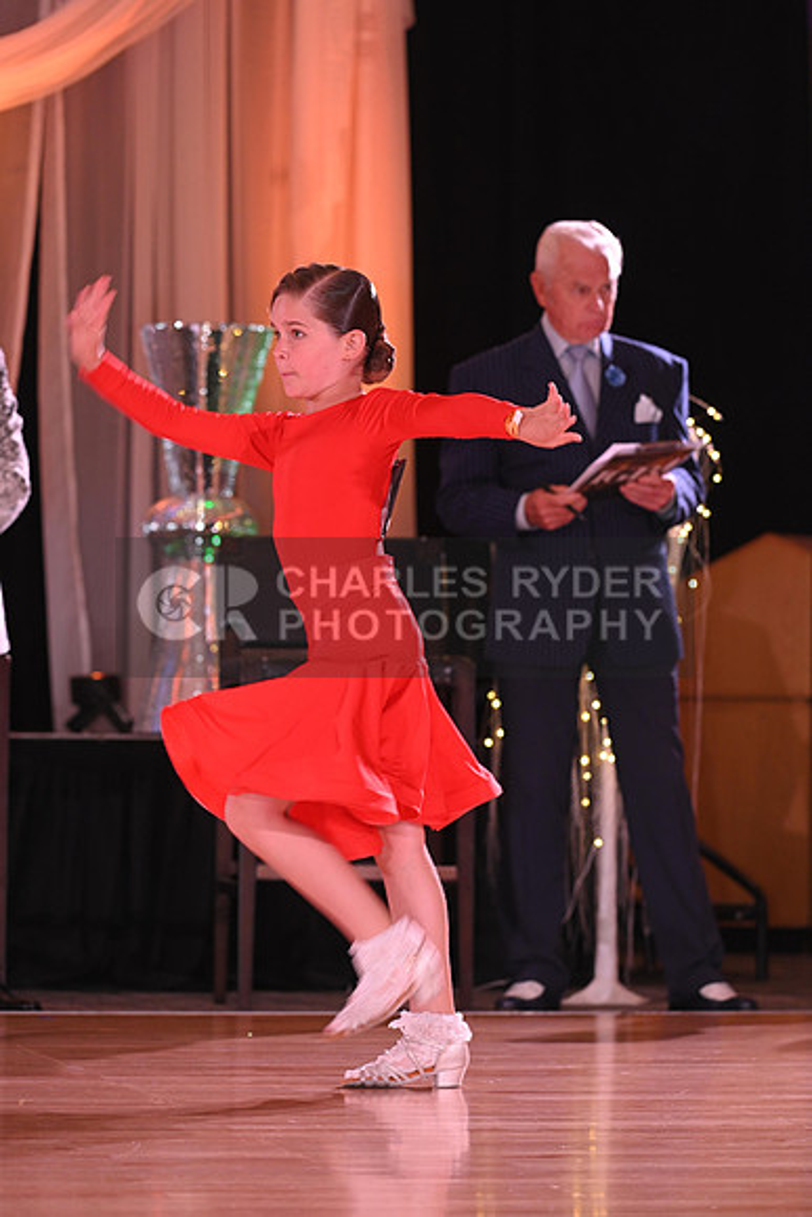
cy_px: 608
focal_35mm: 150
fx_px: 5072
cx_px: 406
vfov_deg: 13.7
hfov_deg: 9.2
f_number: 5
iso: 1600
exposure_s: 1/200
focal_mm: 150
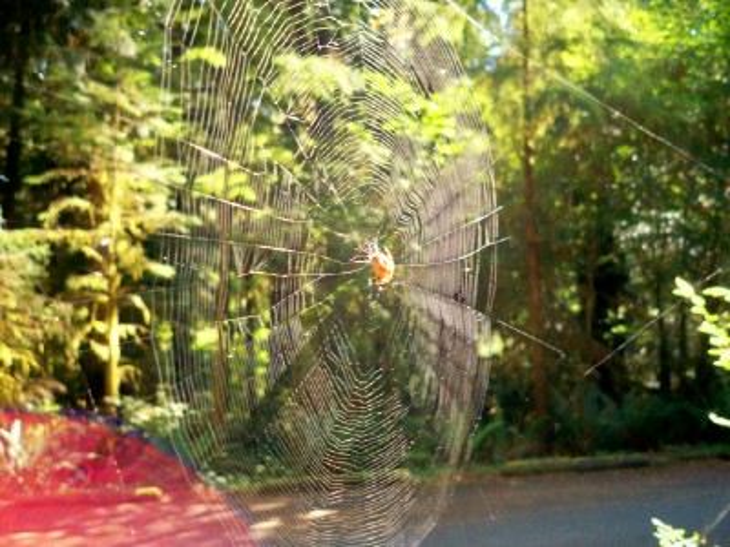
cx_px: 365
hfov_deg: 52.6
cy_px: 274
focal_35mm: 35
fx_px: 738
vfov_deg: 40.7
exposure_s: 1/60
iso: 125
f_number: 3.1
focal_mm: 6.3
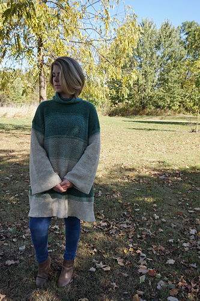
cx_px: 100
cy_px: 150
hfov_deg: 43.6
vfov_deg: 61.9
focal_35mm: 30
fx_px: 250
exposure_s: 1/320
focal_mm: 20
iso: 125
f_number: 4.5
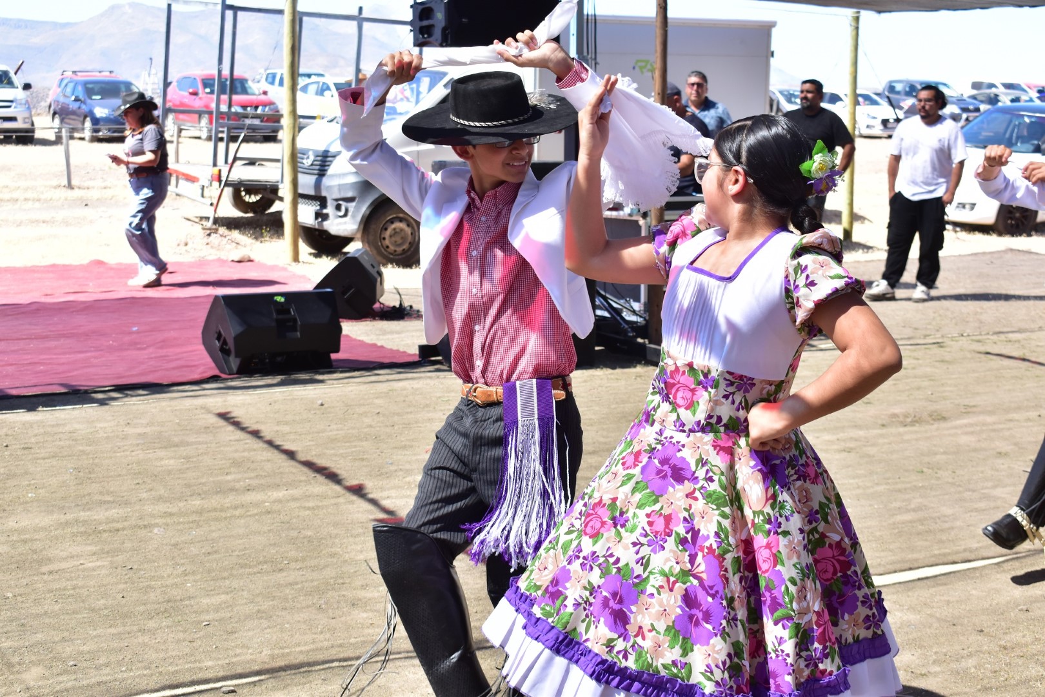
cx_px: 522
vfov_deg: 23.8
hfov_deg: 35.1
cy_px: 348
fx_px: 1654
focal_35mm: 57
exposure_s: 1/400
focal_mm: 38
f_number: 5.6
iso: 400
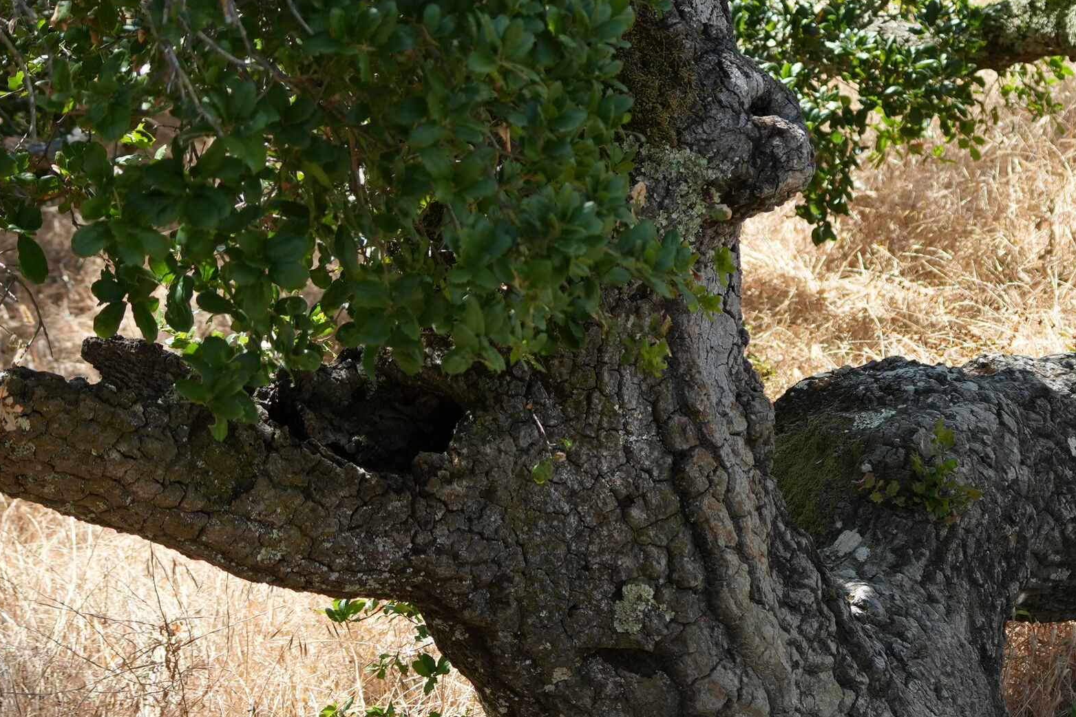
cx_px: 841
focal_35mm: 141
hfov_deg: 14.5
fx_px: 4214
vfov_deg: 9.7
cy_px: 424
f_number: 4.5
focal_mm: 51
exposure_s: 1/1000
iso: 500
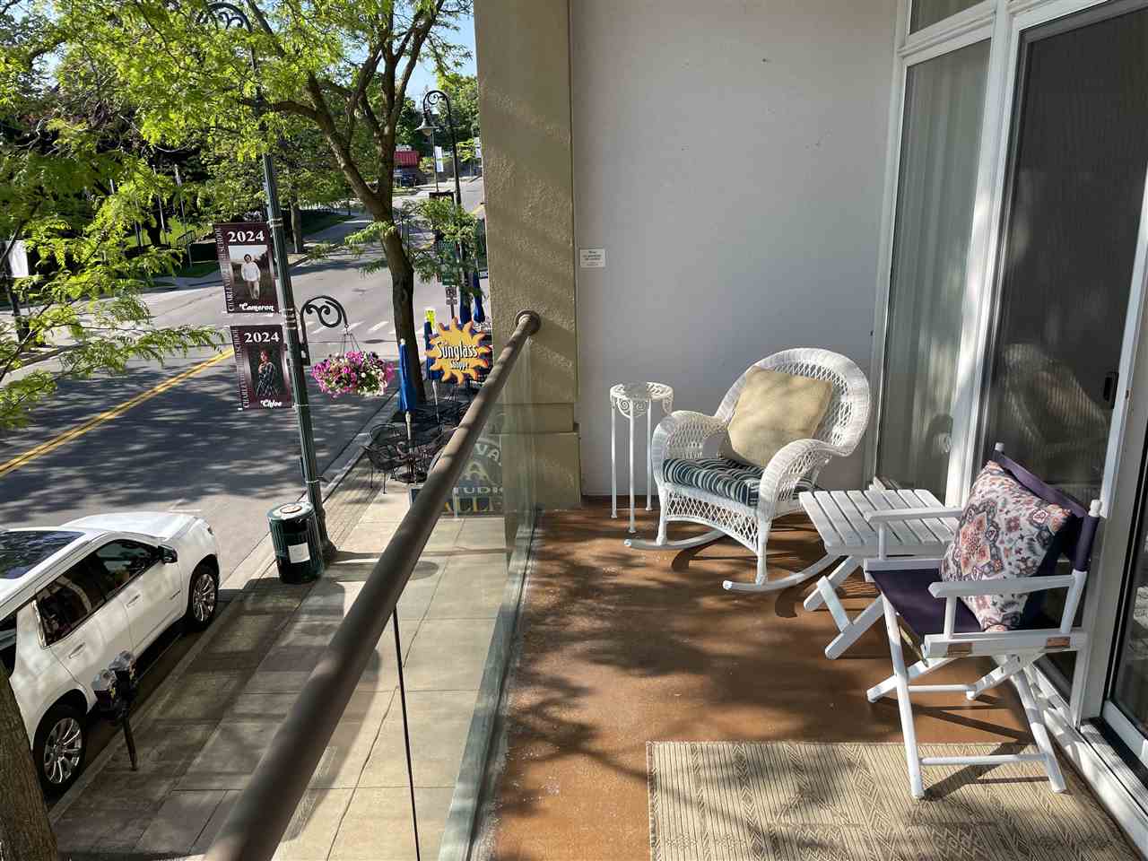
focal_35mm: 26
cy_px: 430
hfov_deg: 67.3
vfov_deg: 53.1
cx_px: 574
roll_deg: +1.5
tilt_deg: -16.5
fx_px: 862
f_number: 1.6
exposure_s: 1/1553
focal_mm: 4.2
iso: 32
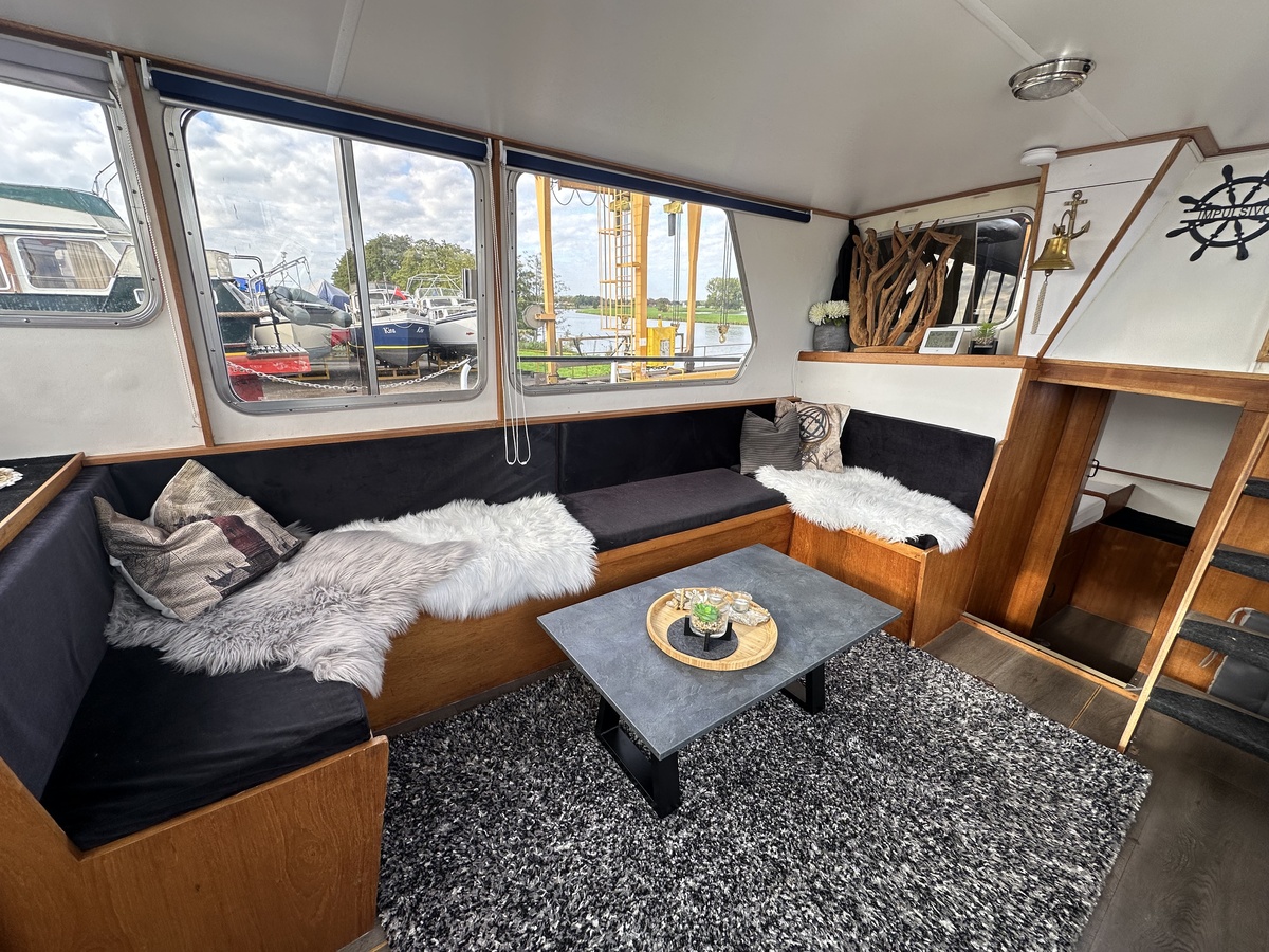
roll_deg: -0.1
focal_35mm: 14
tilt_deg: -18.0
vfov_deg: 85.7
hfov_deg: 102.1
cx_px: 634
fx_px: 513
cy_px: 476
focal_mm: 2.22
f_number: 2.2
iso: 40
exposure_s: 1/99
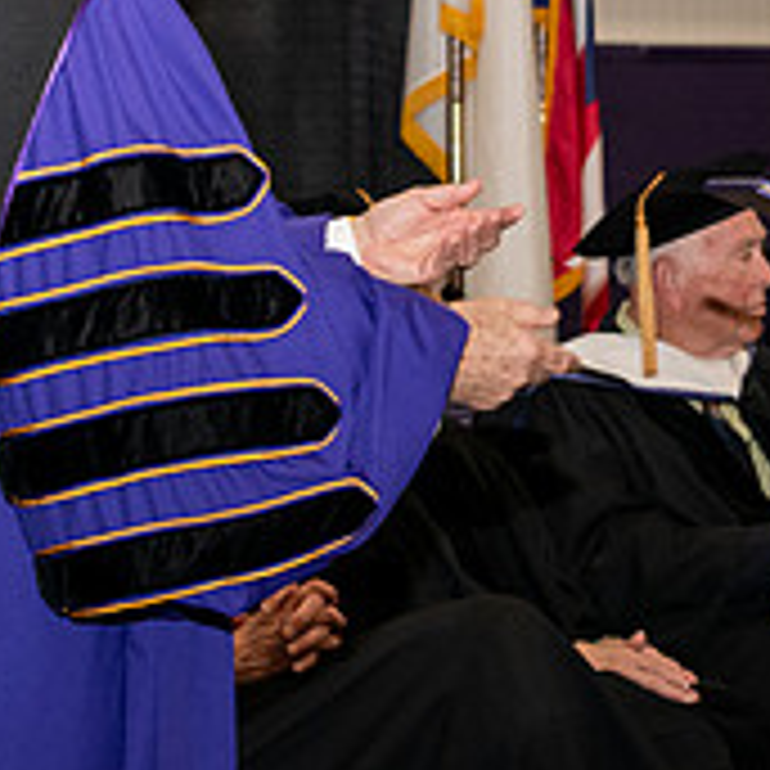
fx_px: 5084
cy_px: 65
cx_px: 558
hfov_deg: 8.7
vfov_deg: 8.6
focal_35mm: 202
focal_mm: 70
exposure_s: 1/200
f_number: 5.6
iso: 1600
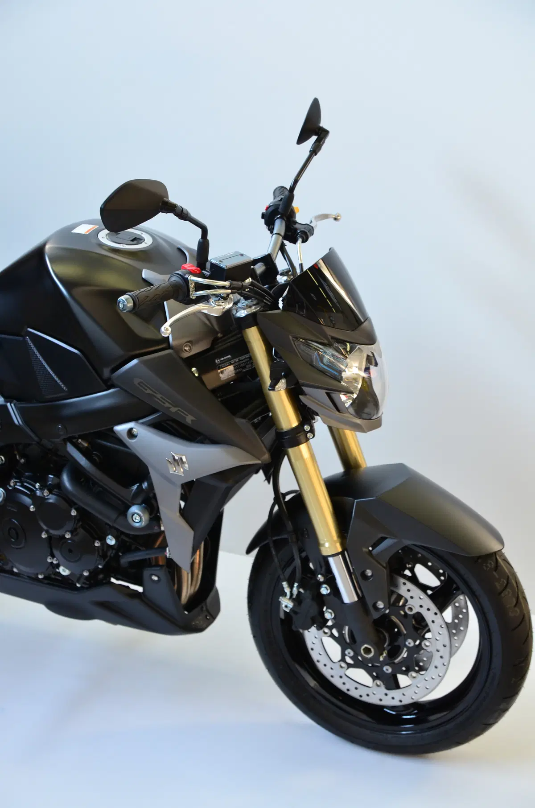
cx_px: 268
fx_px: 1679
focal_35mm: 75
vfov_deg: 27.0
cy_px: 404
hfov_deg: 18.1
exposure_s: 1/40
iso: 400
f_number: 4
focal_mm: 50
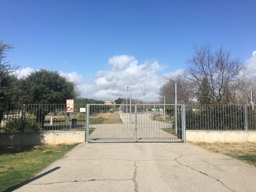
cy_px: 96
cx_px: 128
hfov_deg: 61.7
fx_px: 214
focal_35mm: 29
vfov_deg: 48.2
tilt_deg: +6.7
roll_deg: -1.1
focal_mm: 4.15
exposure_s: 1/2331
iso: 25
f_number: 2.2
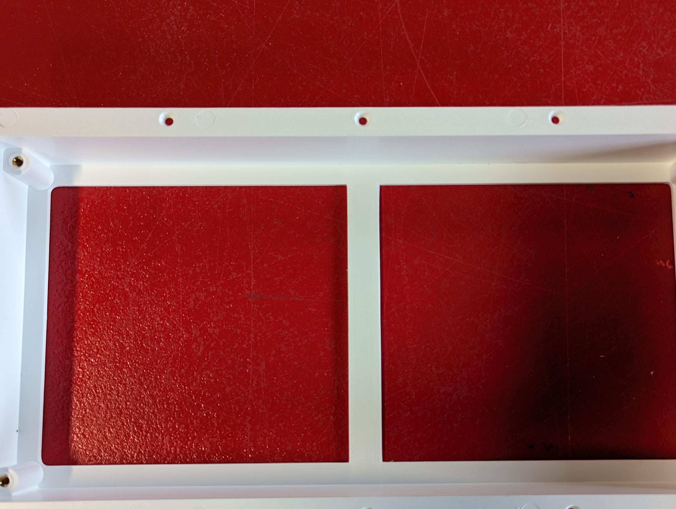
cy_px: 304
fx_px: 645
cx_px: 371
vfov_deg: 42.8
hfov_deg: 55.2
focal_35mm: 33
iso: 61
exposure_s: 1/50
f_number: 1.85
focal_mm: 6.81
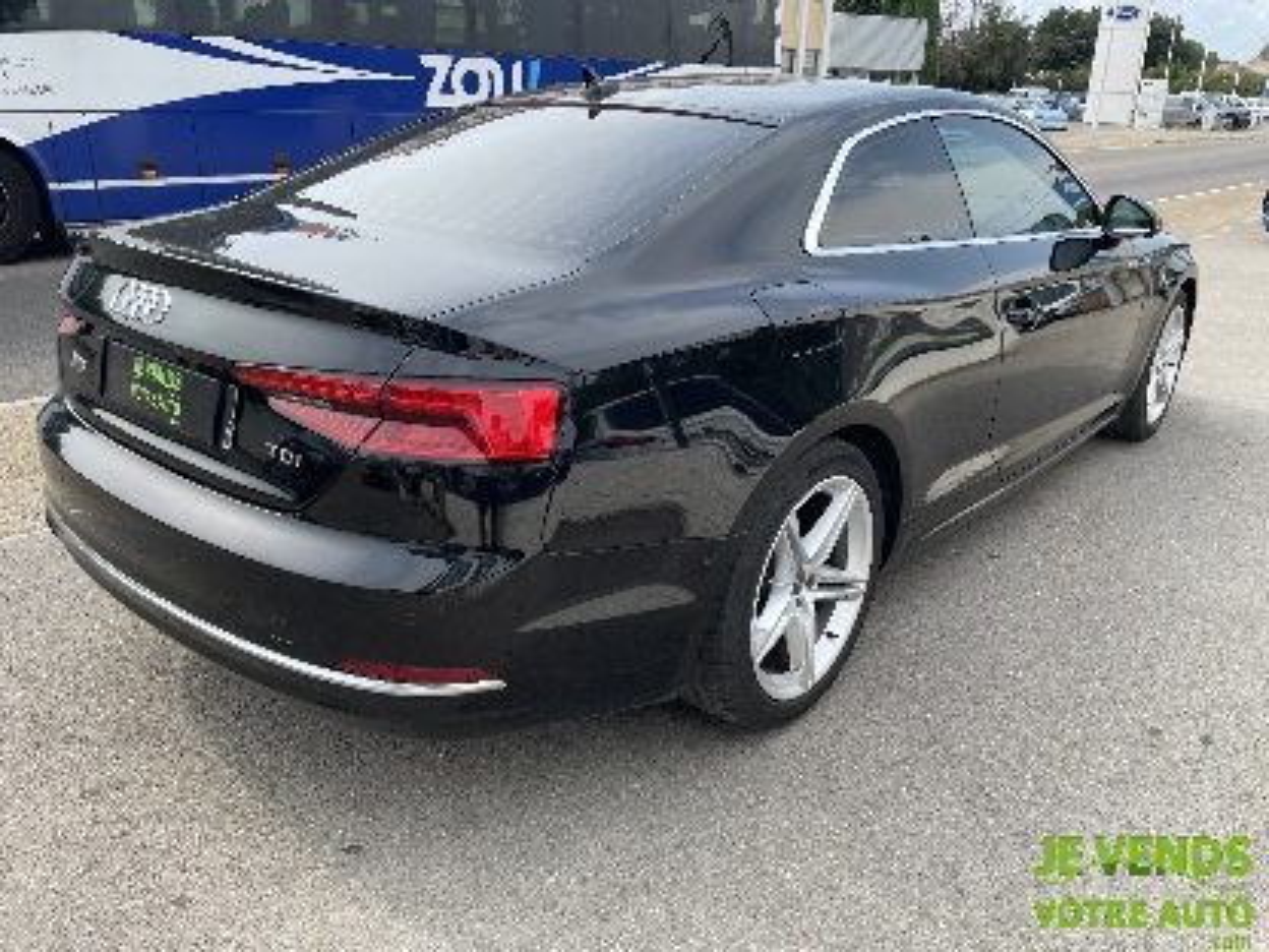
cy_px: 476
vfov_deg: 53.1
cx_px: 634
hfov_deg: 67.3
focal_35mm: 26
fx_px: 953
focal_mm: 4.2
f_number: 1.6
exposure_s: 1/1221
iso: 32
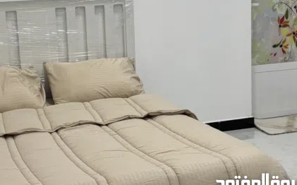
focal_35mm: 42
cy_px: 71
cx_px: 107
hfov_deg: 46.7
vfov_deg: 30.4
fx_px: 340
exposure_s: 1/100
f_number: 1.6
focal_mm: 5.96
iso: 125
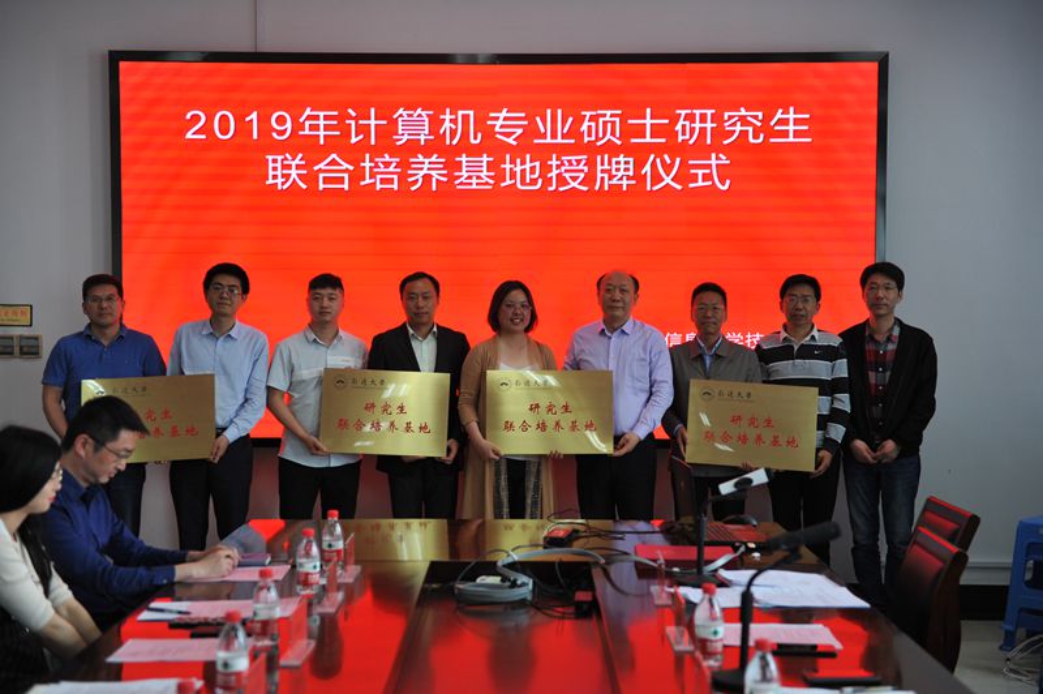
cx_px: 522
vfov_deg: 26.9
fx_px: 1447
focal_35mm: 50
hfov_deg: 39.6
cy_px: 347
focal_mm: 50
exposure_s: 1/250
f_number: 3.2
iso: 800
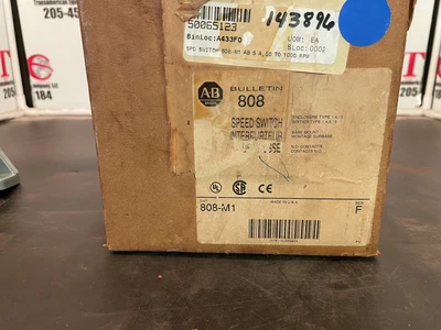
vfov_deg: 53.1
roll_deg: +0.3
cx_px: 220
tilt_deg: -17.2
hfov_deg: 67.3
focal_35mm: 26
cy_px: 165
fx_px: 331
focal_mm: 4.2
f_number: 1.6
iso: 320
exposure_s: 1/59
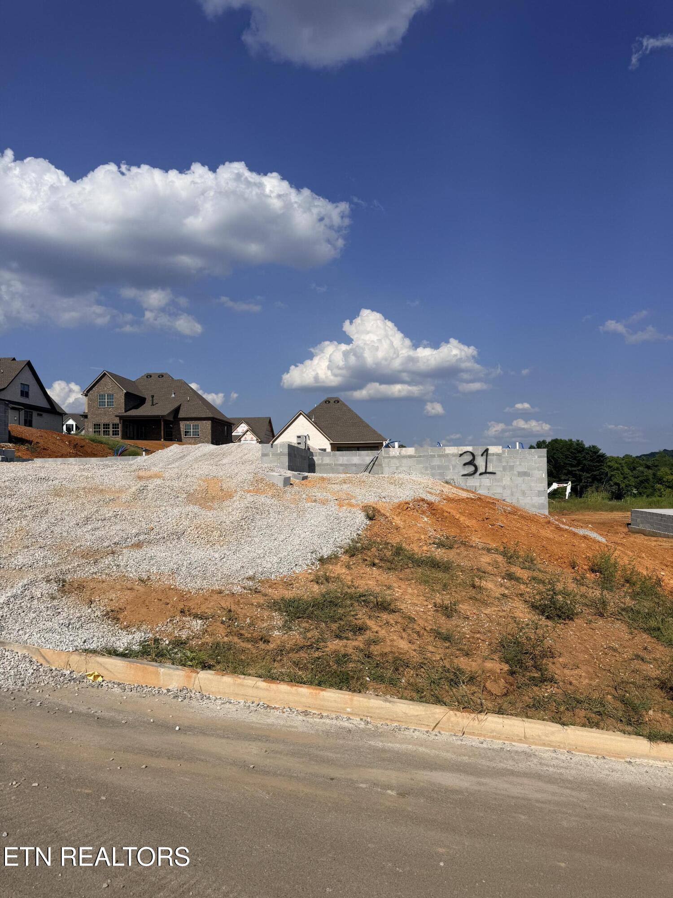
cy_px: 449
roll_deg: -0.4
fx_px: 622
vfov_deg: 71.6
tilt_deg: +2.6
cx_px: 336
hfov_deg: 56.8
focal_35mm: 24
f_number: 1.78
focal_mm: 6.76
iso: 80
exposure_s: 1/10309
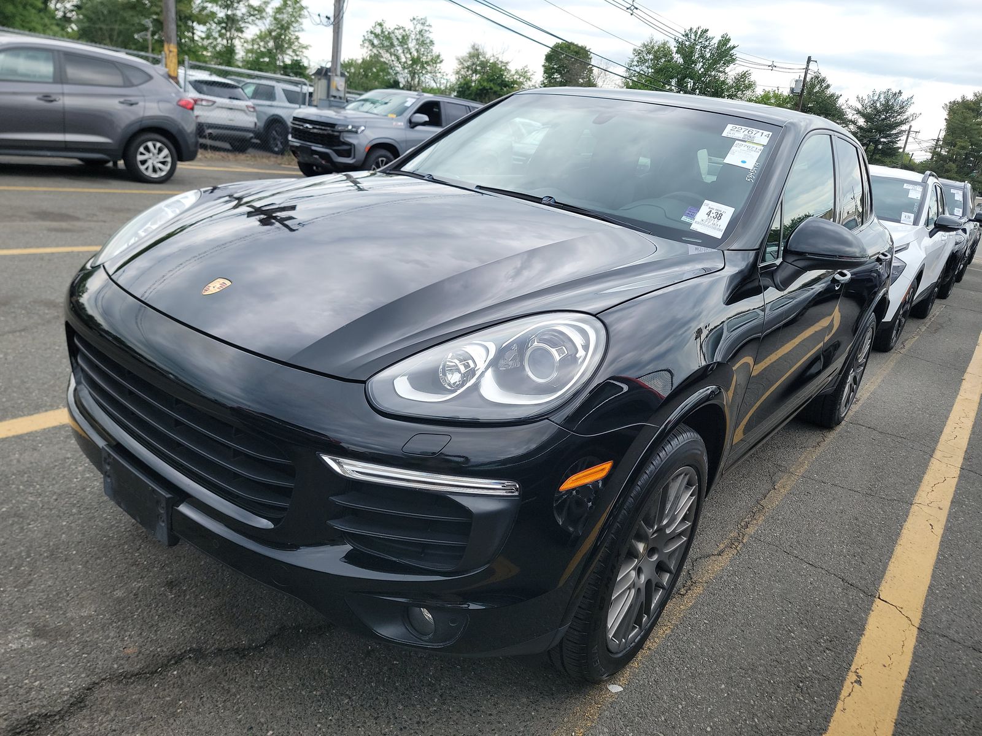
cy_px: 368
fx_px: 681
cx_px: 491
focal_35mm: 24
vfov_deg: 56.8
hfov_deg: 71.6
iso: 50
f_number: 1.8
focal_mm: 6.7
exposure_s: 1/260
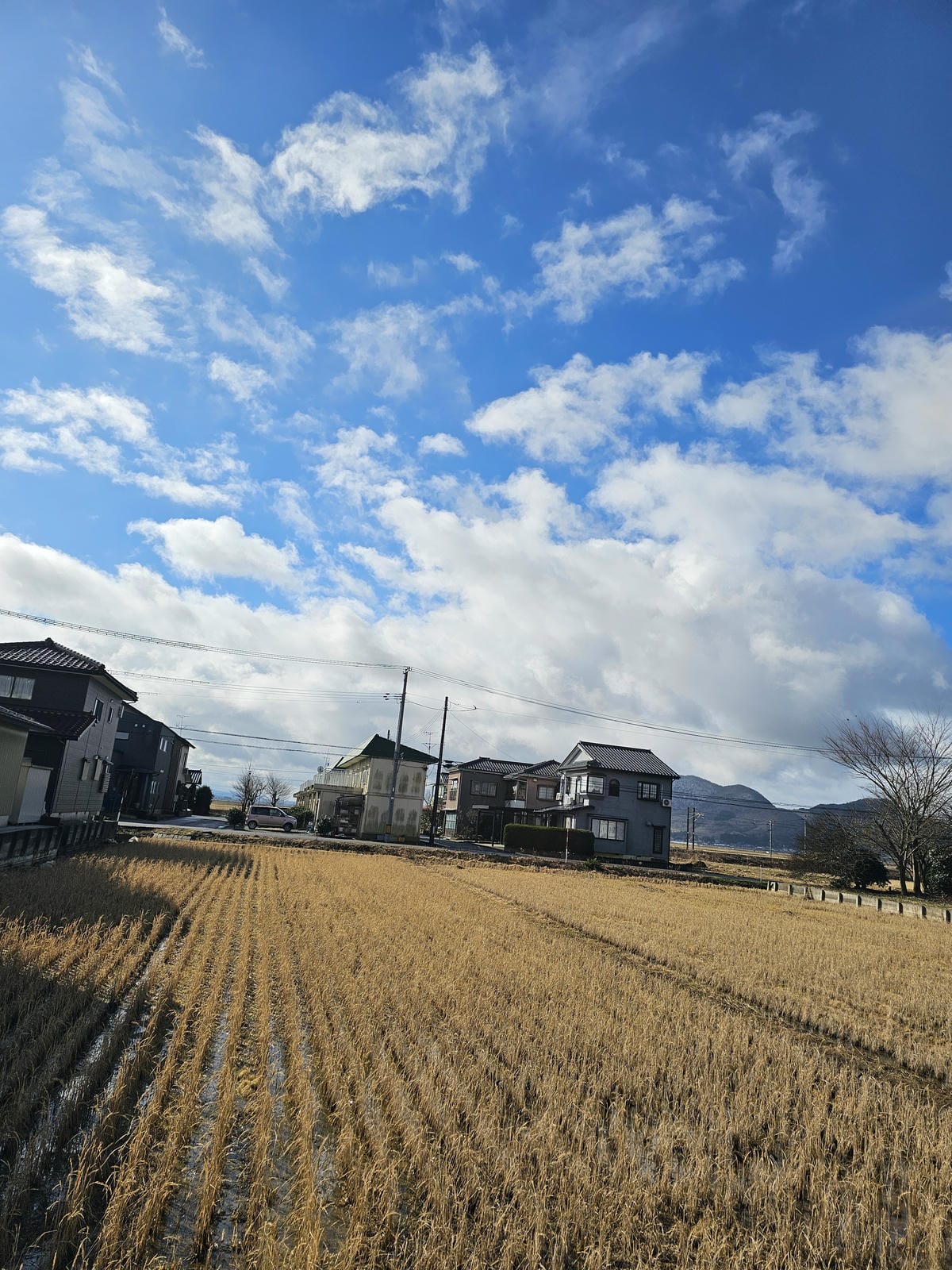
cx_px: 476
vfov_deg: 73.9
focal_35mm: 23
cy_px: 635
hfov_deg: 58.9
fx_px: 843
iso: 10
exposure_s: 1/2198
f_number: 1.7
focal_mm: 6.3
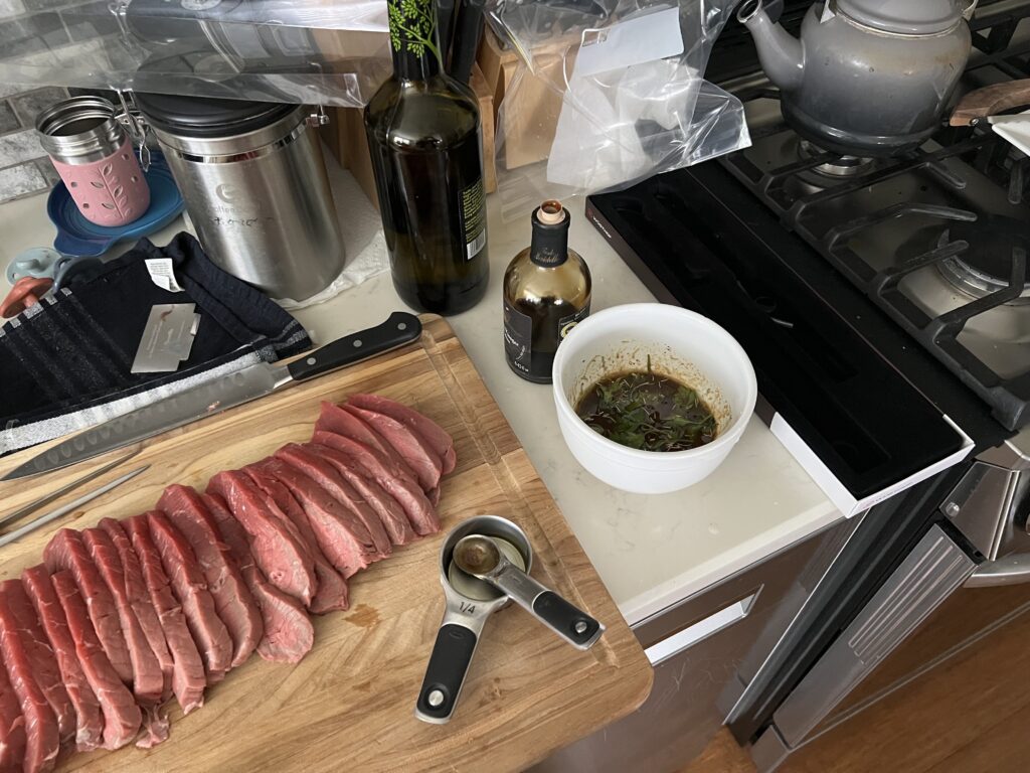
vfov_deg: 53.1
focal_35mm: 26
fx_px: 774
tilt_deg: -50.9
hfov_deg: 67.3
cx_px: 515
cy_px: 386
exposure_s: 1/40
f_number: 1.5
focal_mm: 5.7
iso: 640
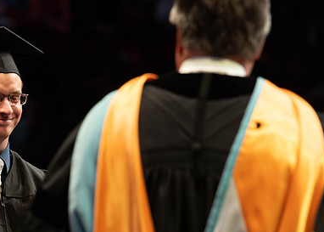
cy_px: 108
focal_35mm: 340
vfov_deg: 4.2
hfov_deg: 5.9
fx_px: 3129
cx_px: 49
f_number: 4.5
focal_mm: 200
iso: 1600
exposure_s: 1/320
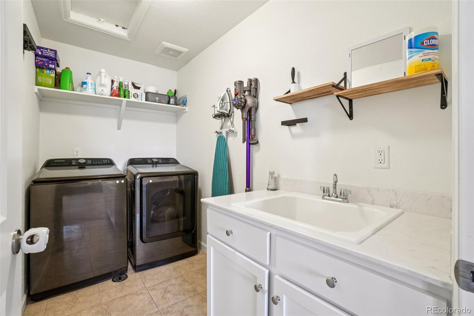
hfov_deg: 100.4
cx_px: 237
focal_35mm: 15
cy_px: 158
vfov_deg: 77.3
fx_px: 197
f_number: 8
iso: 400
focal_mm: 10
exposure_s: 1/8
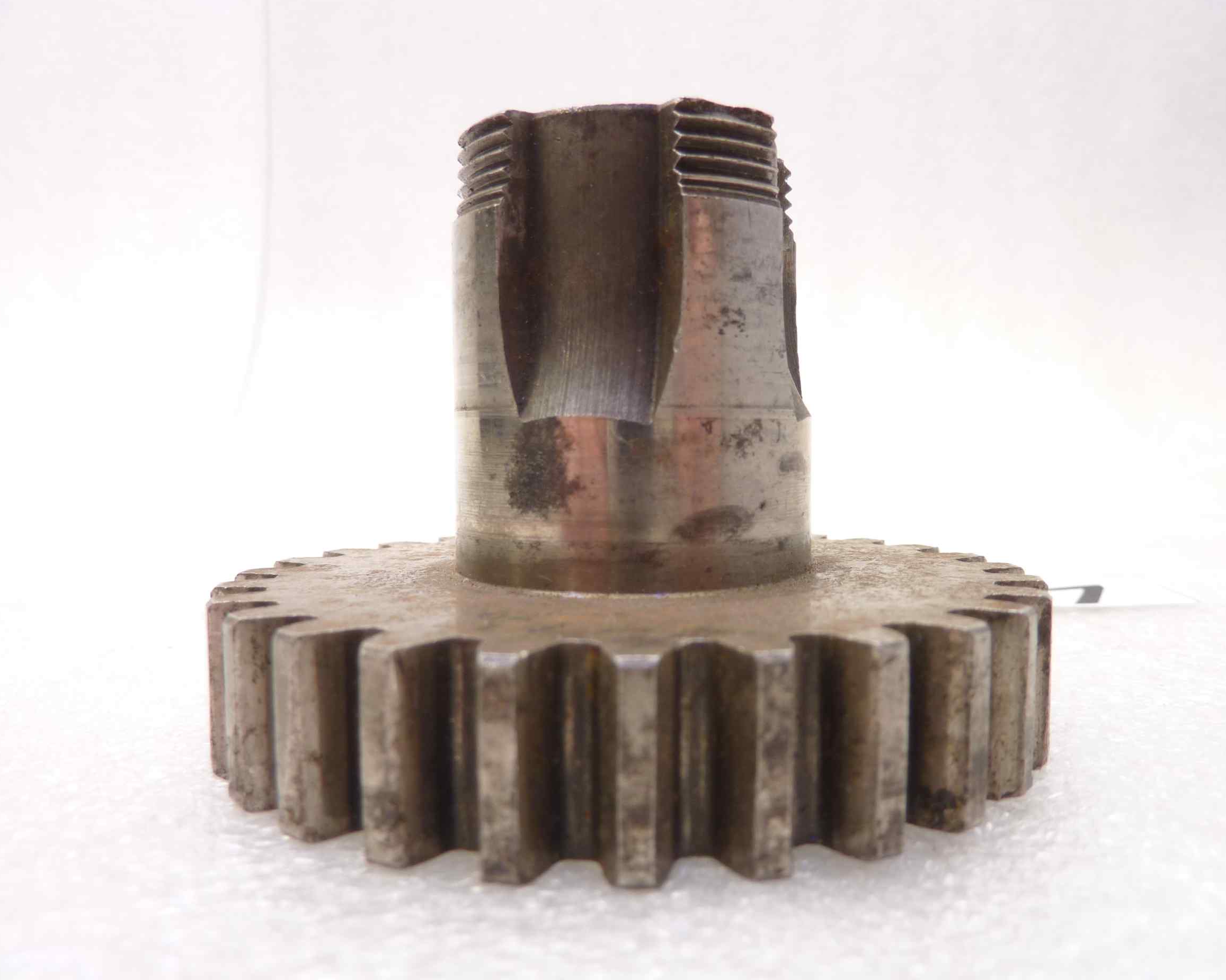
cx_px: 670
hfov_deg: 63.9
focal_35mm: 27
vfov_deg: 53.2
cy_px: 480
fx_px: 980
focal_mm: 4.1
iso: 80
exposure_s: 1/8
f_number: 3.3
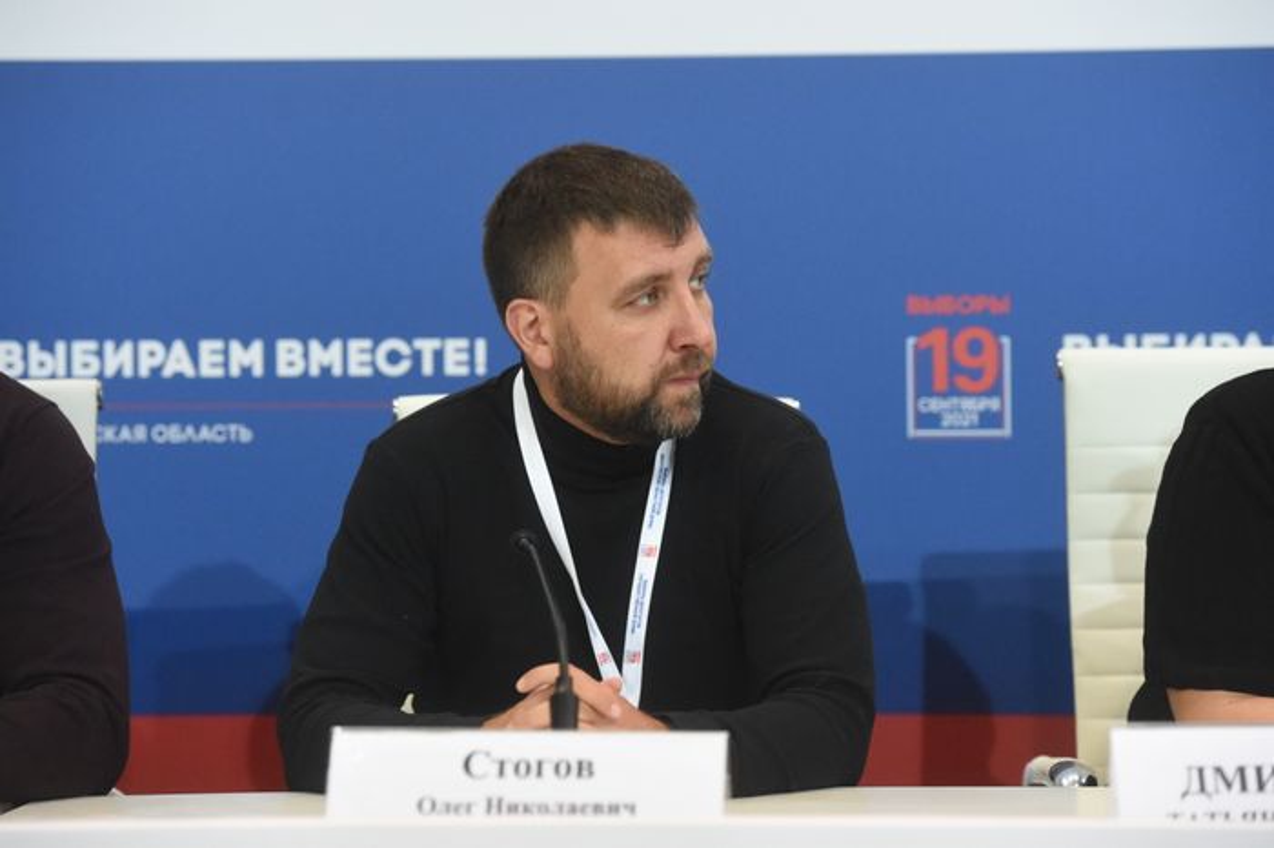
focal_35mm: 122
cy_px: 424
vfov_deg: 11.2
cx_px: 637
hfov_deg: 16.8
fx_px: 4315
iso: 12800
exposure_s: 1/500
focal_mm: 122
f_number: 4
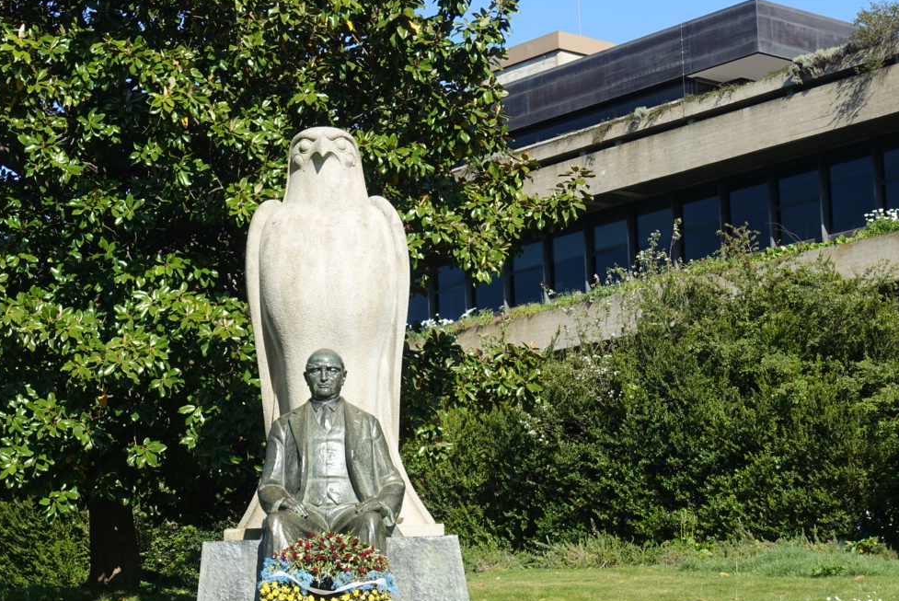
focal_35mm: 91
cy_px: 387
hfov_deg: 22.3
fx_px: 2274
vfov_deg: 15.0
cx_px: 340
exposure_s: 1/320
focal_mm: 20.25
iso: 125
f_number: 5.6
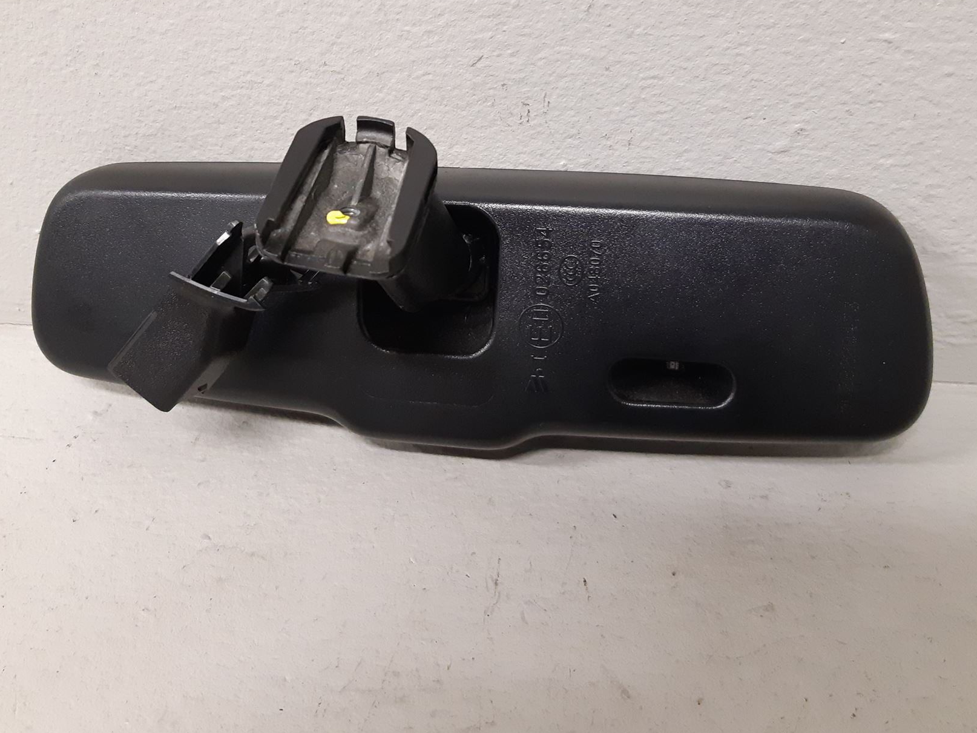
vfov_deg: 42.7
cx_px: 433
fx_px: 931
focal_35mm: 33
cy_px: 293
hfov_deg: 55.2
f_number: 1.7
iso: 320
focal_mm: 3.93
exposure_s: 1/50
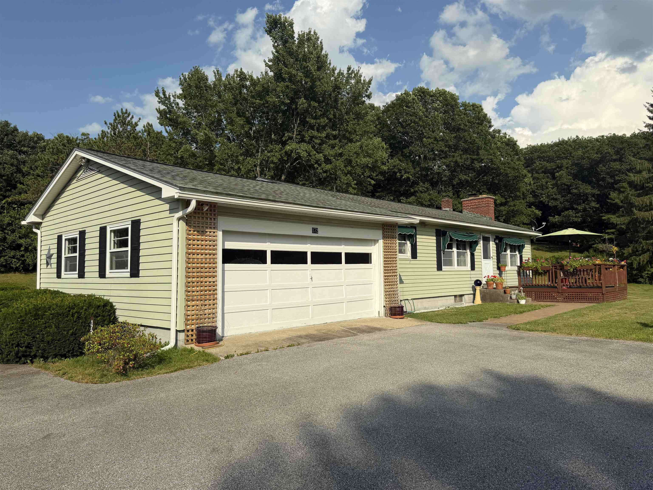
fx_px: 453
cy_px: 245
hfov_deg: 71.6
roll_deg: +1.2
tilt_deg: +3.0
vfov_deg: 56.8
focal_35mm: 24
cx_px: 326
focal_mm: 6.76
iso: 80
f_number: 1.78
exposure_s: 1/7353
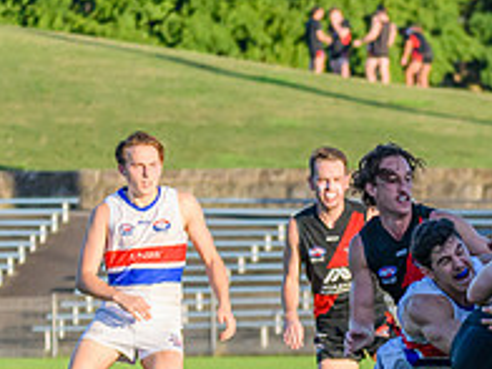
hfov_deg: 3.5
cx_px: 518
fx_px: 8101
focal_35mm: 570
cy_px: 375
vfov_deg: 2.6
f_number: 5
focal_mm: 150
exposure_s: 1/2000
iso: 1100
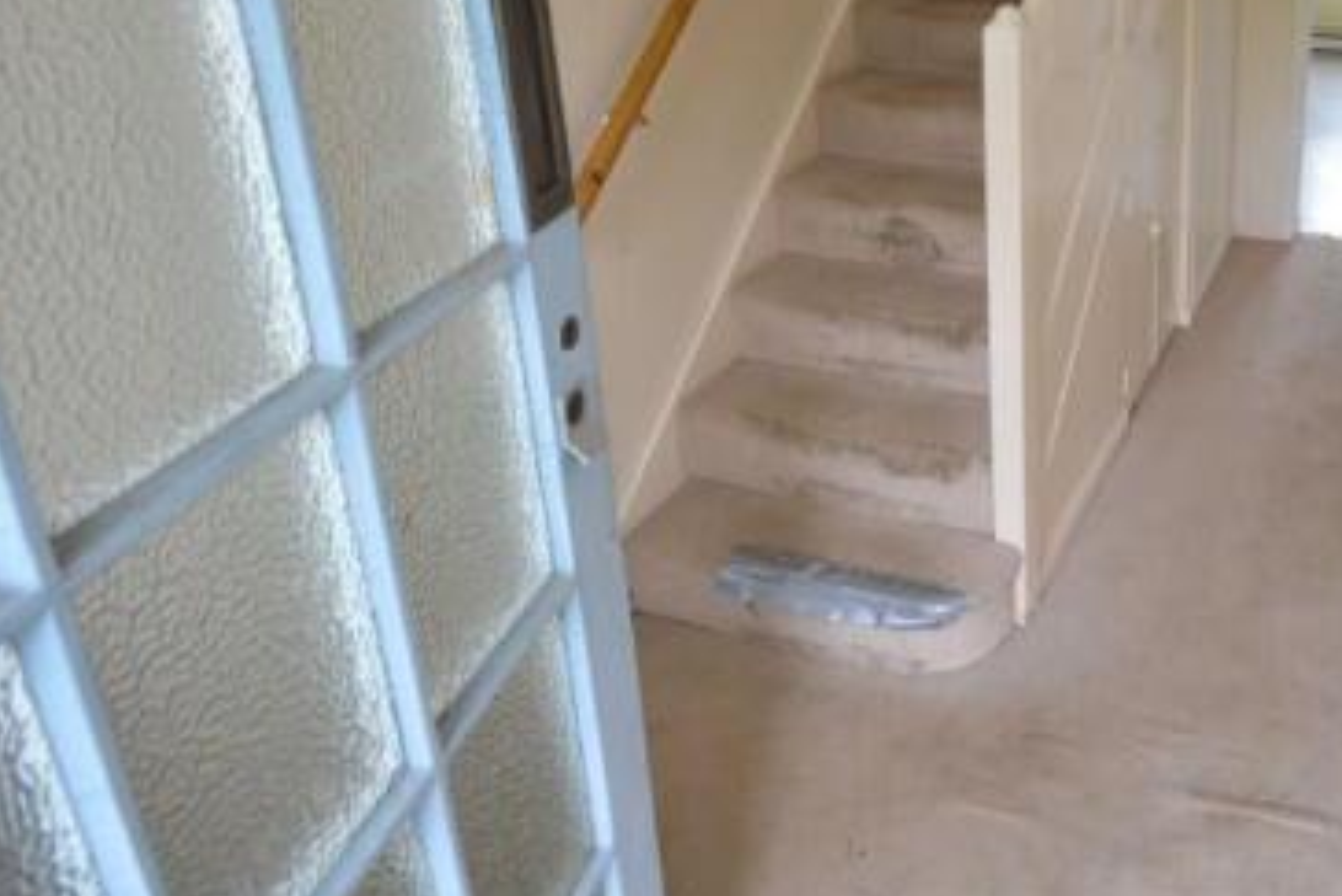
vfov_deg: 44.5
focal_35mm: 27
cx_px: 1172
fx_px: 1007
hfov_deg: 58.9
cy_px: 124
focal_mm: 10
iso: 400
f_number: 8
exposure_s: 1/20
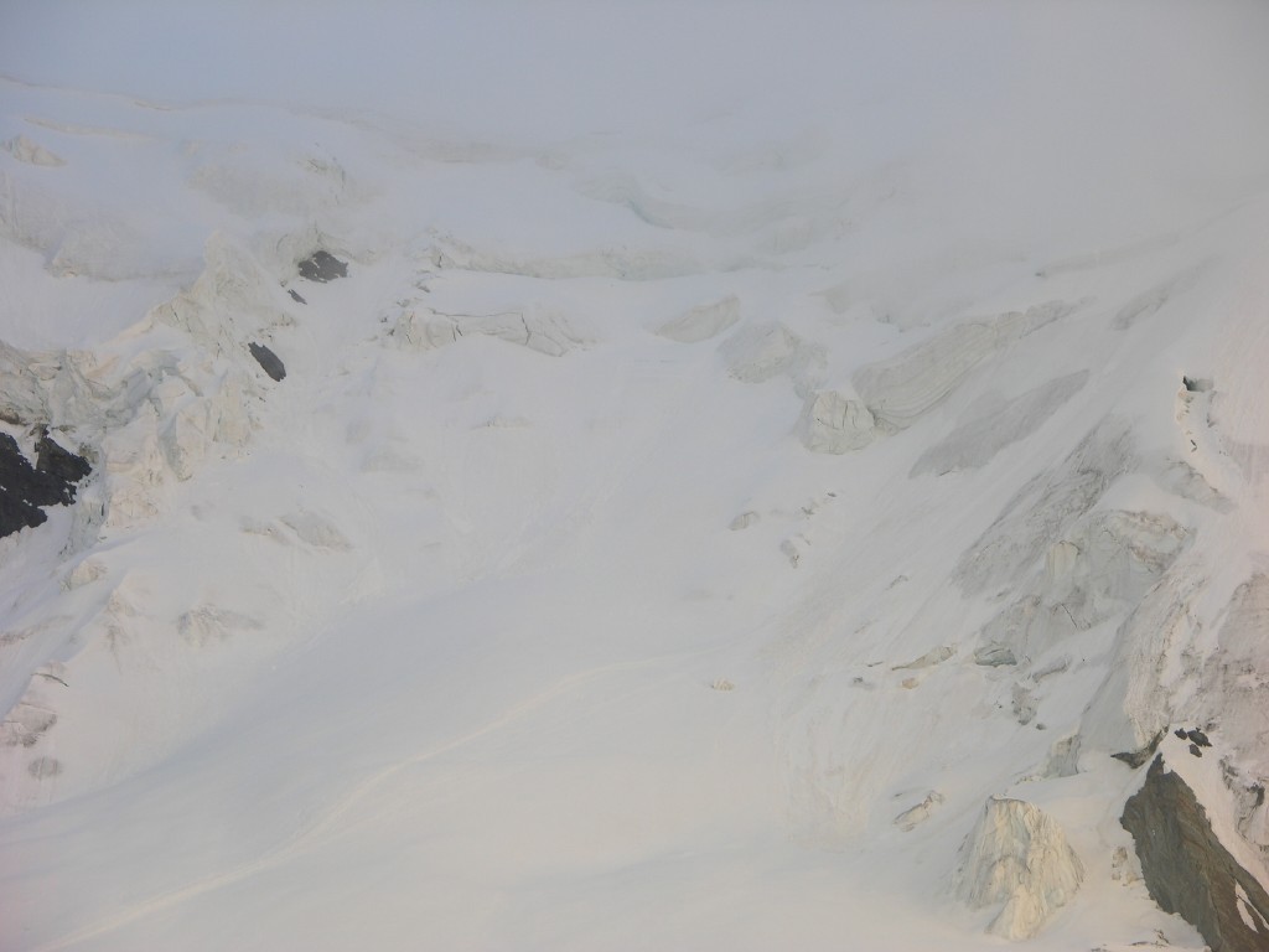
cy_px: 476
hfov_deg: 15.2
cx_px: 634
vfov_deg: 11.4
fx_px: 4766
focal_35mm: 130
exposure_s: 1/101
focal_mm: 31.9
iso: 50
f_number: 3.8
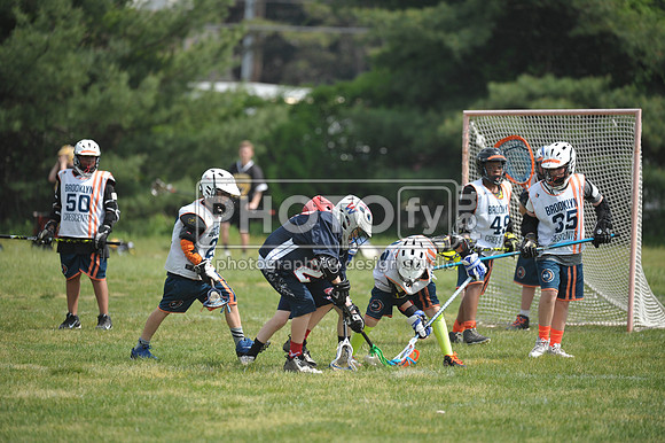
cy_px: 222
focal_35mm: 300
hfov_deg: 6.9
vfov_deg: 4.6
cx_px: 332
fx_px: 5538
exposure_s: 1/3200
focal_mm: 300
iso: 640
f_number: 4
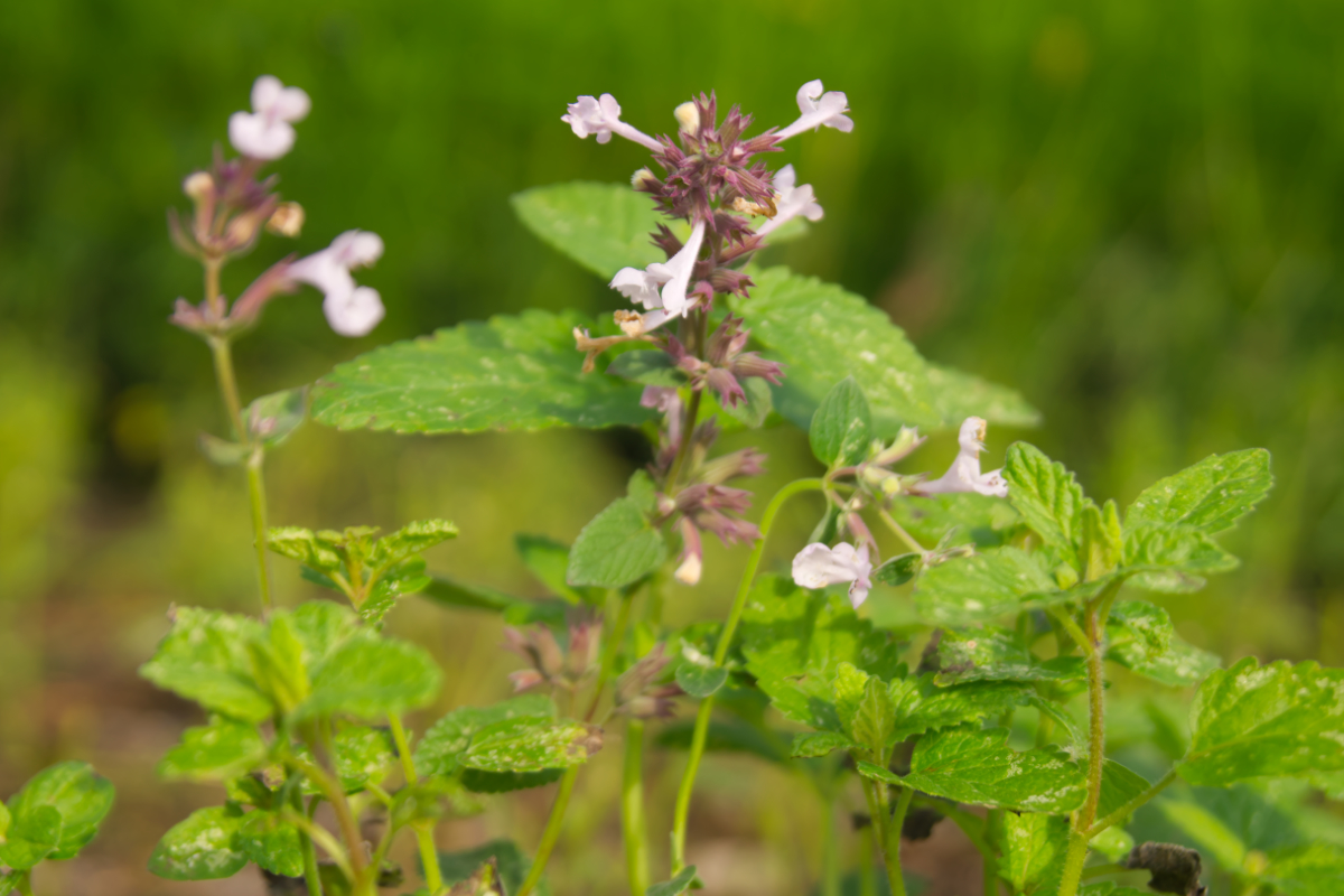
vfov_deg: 16.6
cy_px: 448
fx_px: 3080
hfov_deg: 24.6
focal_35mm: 82
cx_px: 672
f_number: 6.3
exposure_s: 1/160
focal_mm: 55
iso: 100
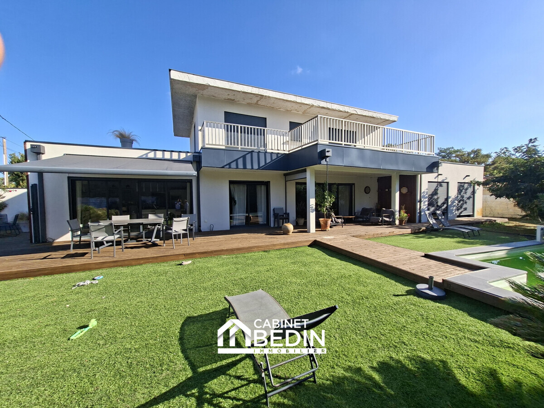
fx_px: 204
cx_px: 272
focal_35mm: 13
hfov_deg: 106.2
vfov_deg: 89.9
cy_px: 204
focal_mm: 1.74
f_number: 2.2
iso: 40
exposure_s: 1/938
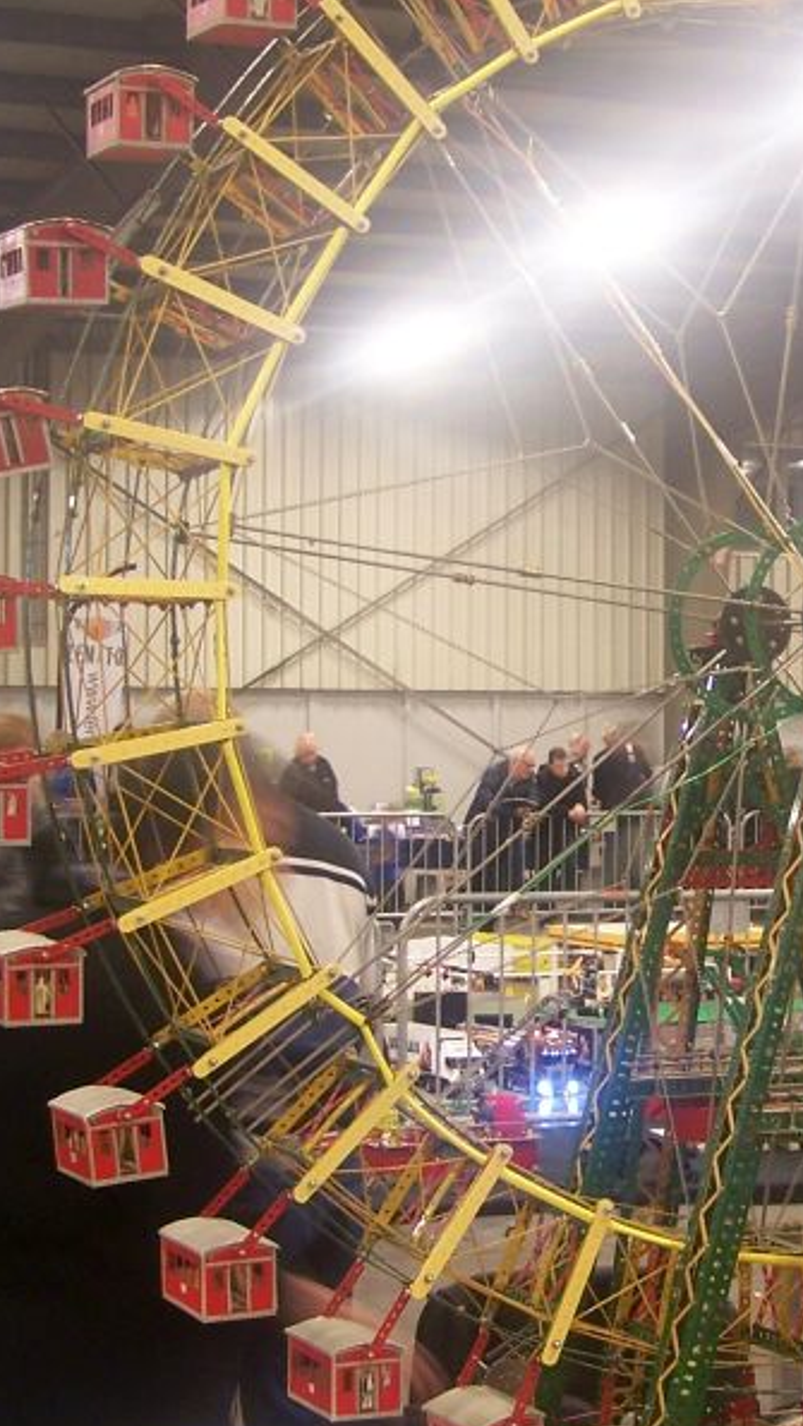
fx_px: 2837
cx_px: 717
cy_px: 726
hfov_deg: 15.9
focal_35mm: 75
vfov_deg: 28.2
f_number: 2.8
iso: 80
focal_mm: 6.7
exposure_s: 1/2
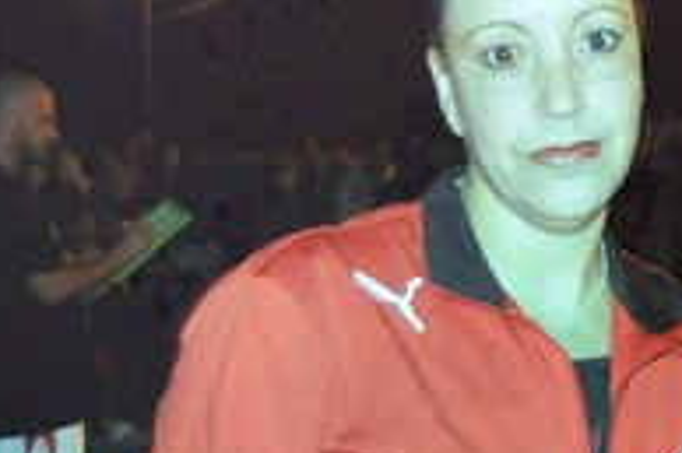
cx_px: 1107
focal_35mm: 168
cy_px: 349
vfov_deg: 8.1
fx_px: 3180
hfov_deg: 11.6
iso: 800
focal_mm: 34
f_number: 4.5
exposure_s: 1/60
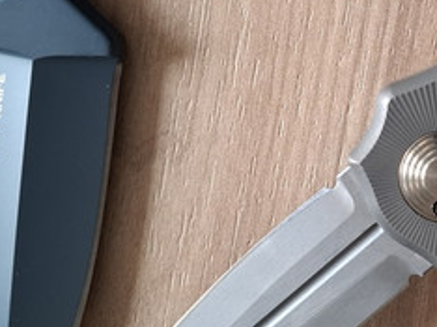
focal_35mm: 63
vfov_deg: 23.0
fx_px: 795
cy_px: 80
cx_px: 396
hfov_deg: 29.4
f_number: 1.8
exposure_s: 1/100
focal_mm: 5.54
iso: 250
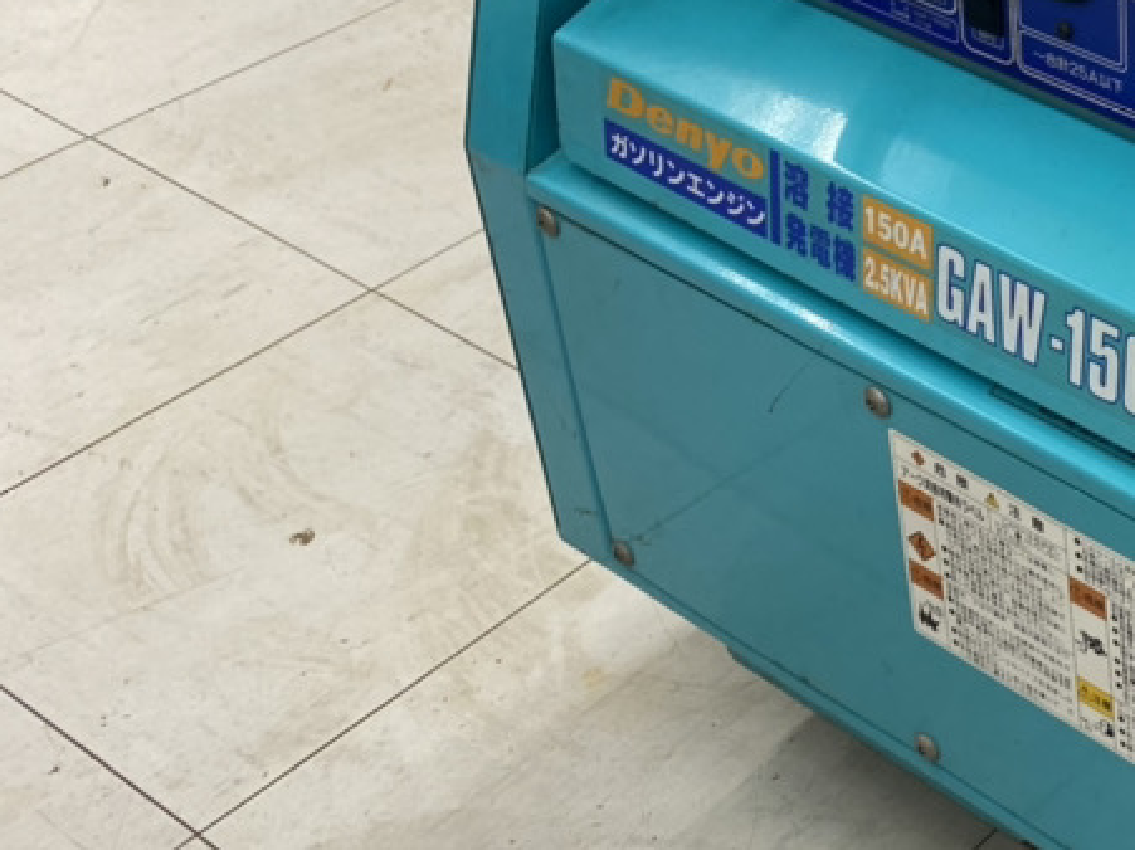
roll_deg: -1.7
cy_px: 91
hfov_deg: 24.4
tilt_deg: -31.8
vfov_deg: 20.9
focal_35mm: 69
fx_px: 2262
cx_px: 1495
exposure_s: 1/100
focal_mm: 4.25
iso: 64
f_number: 1.8
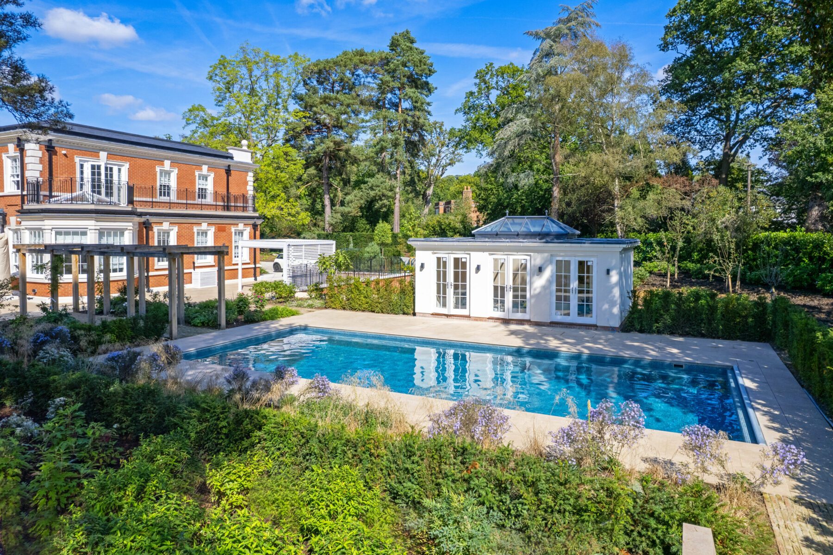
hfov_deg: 78.6
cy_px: 278
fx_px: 509
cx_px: 416
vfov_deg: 57.2
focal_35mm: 22
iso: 100
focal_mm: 8.4
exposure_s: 1/2000
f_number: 2.8
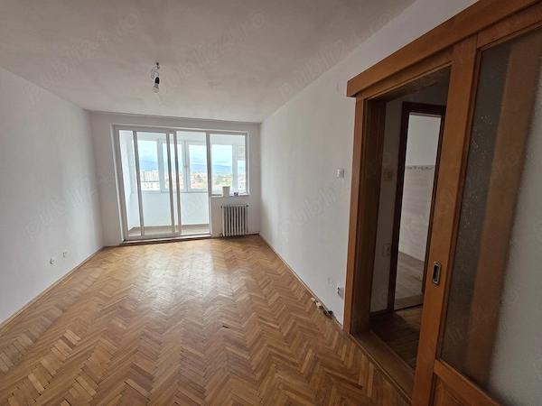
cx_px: 271
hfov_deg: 106.2
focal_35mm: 13
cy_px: 203
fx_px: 204
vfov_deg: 89.9
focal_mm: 2.2
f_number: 1.9
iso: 40
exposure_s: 1/100
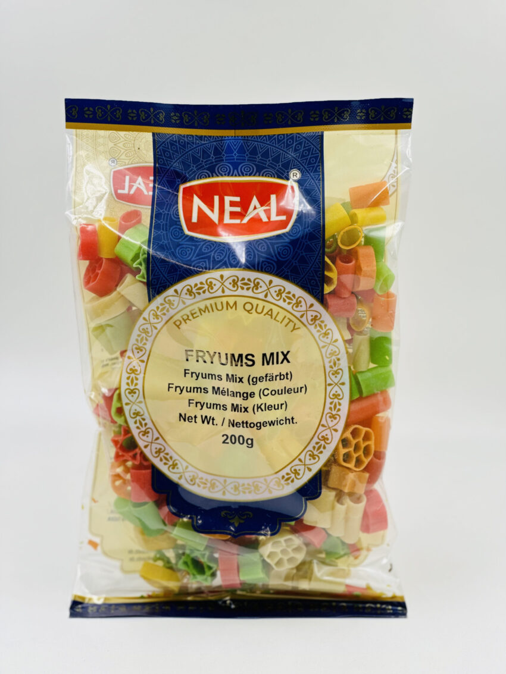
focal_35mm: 77
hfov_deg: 19.1
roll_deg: -0.2
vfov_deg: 25.3
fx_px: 1500
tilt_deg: -20.9
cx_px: 253
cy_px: 337
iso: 40
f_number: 2.8
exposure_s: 1/100
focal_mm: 9
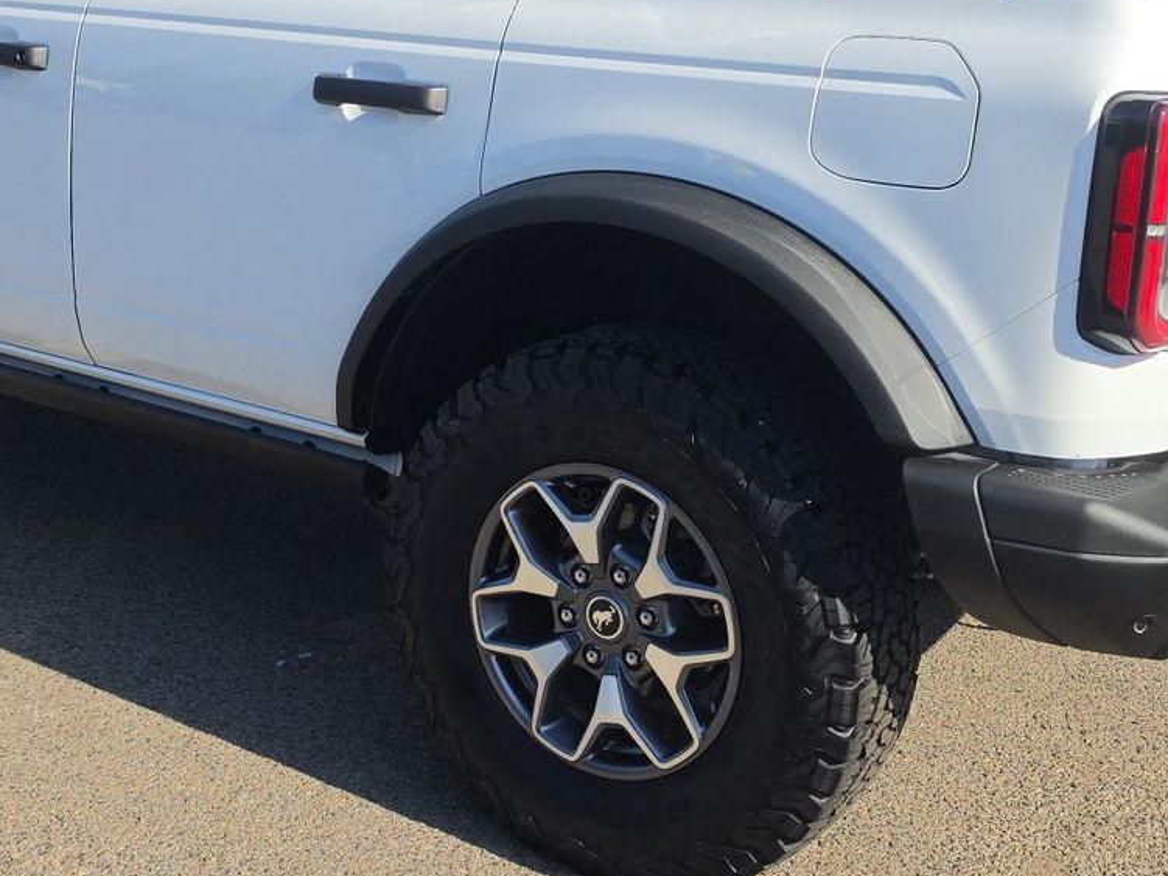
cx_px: 523
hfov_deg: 38.9
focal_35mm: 49
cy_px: 289
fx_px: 1653
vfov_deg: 29.5
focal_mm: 6.5
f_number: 1.4
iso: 64
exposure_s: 1/5294
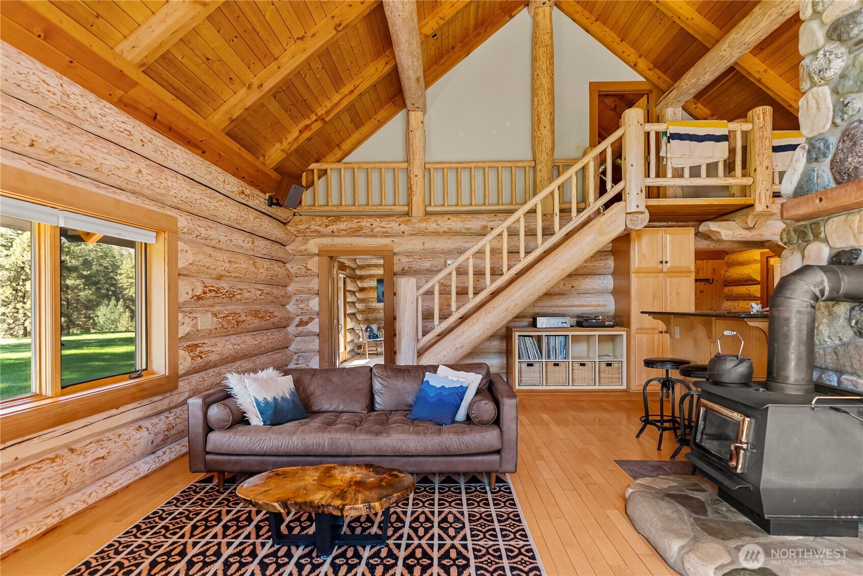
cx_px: 432
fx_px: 422
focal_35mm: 18
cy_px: 288
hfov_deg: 91.3
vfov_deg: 68.6
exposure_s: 1/15
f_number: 2.8
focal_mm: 17.6
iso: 400
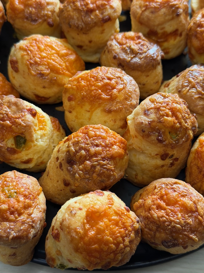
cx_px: 102
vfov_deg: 39.7
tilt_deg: -63.0
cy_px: 136
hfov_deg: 30.3
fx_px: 377
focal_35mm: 48
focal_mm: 6.76
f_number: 1.78
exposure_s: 1/82
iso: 100
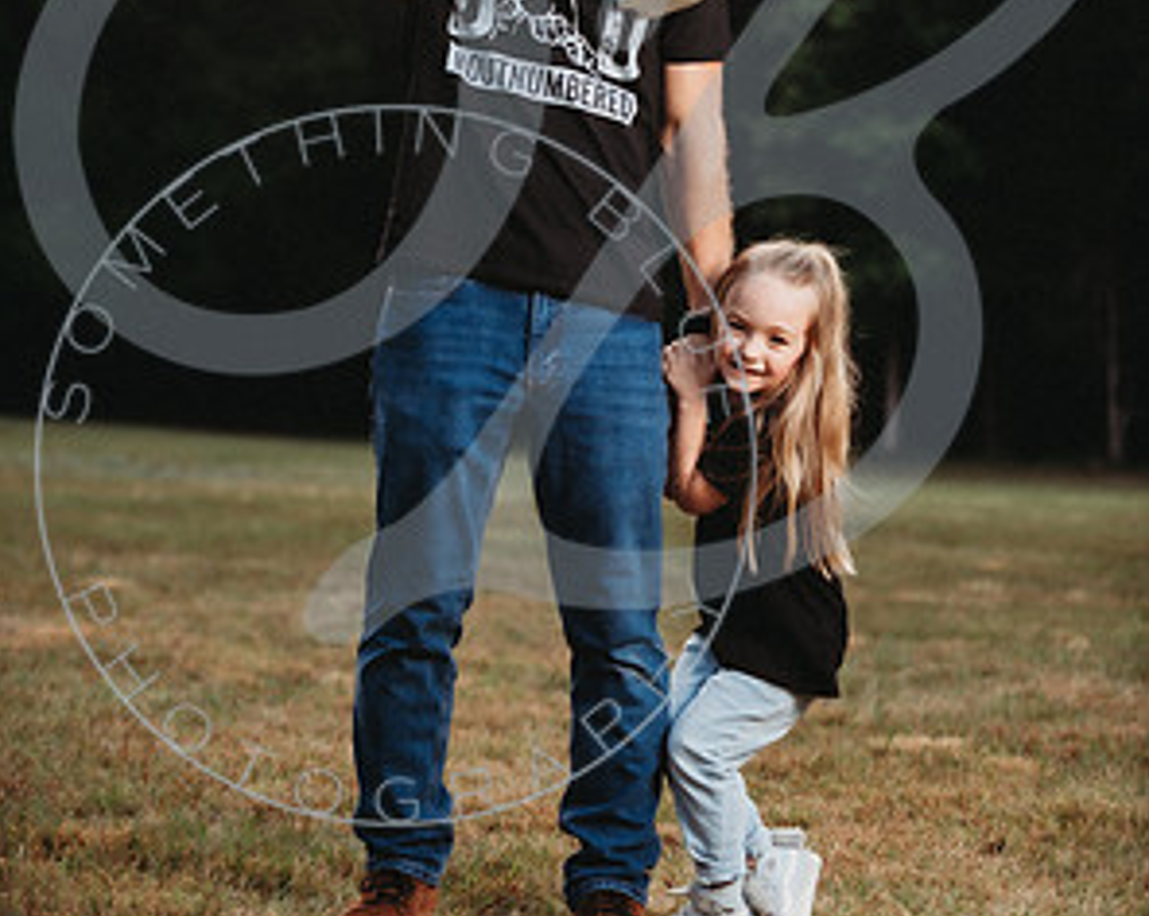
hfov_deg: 19.2
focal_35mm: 100
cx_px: 571
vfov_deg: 15.3
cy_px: 171
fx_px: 3396
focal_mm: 70
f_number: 2.8
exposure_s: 1/250
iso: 200
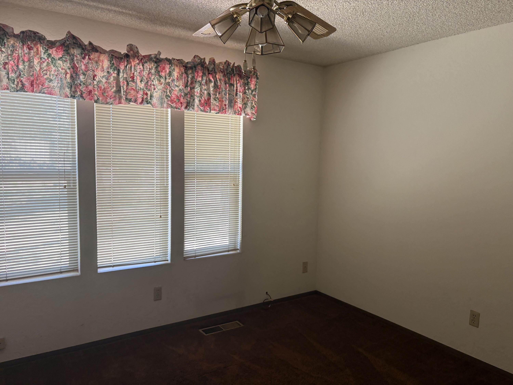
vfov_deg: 53.1
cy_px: 192
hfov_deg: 67.3
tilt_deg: -5.1
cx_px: 256
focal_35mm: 26
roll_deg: -1.6
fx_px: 385
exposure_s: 1/60
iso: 125
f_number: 1.6
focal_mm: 5.96
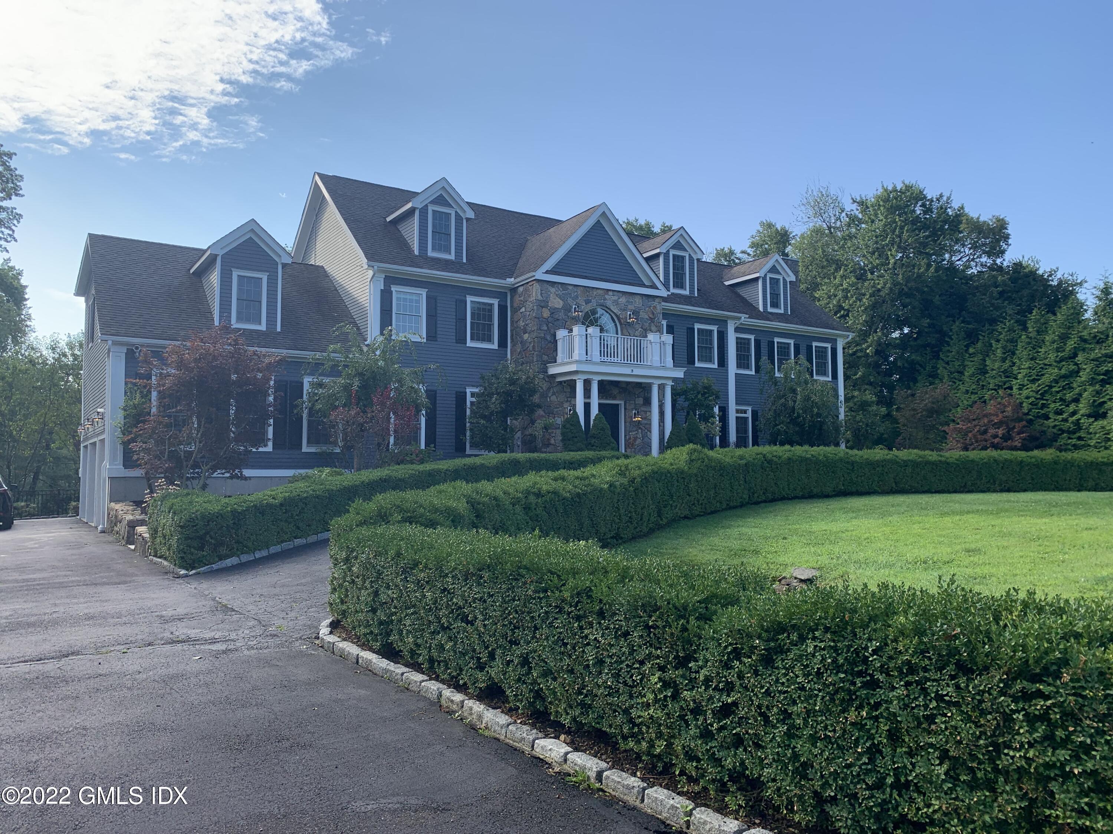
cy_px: 417
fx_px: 836
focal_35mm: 26
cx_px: 556
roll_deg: -0.3
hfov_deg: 67.3
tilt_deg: +4.0
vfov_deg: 53.1
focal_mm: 4.25
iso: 25
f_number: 1.8
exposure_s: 1/1176
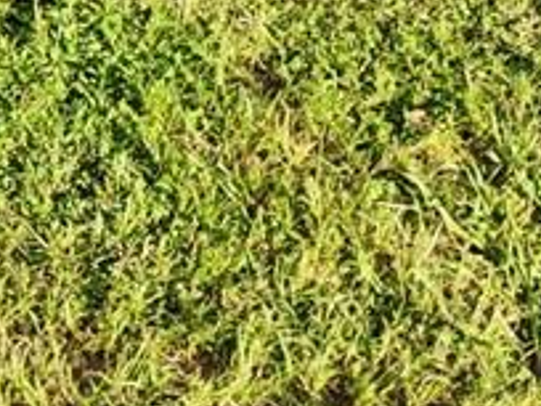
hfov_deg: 9.9
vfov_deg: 6.5
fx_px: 2938
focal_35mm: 188
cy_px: -1173
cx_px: -480
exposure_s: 1/500
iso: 100
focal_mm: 8.67
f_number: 1.8
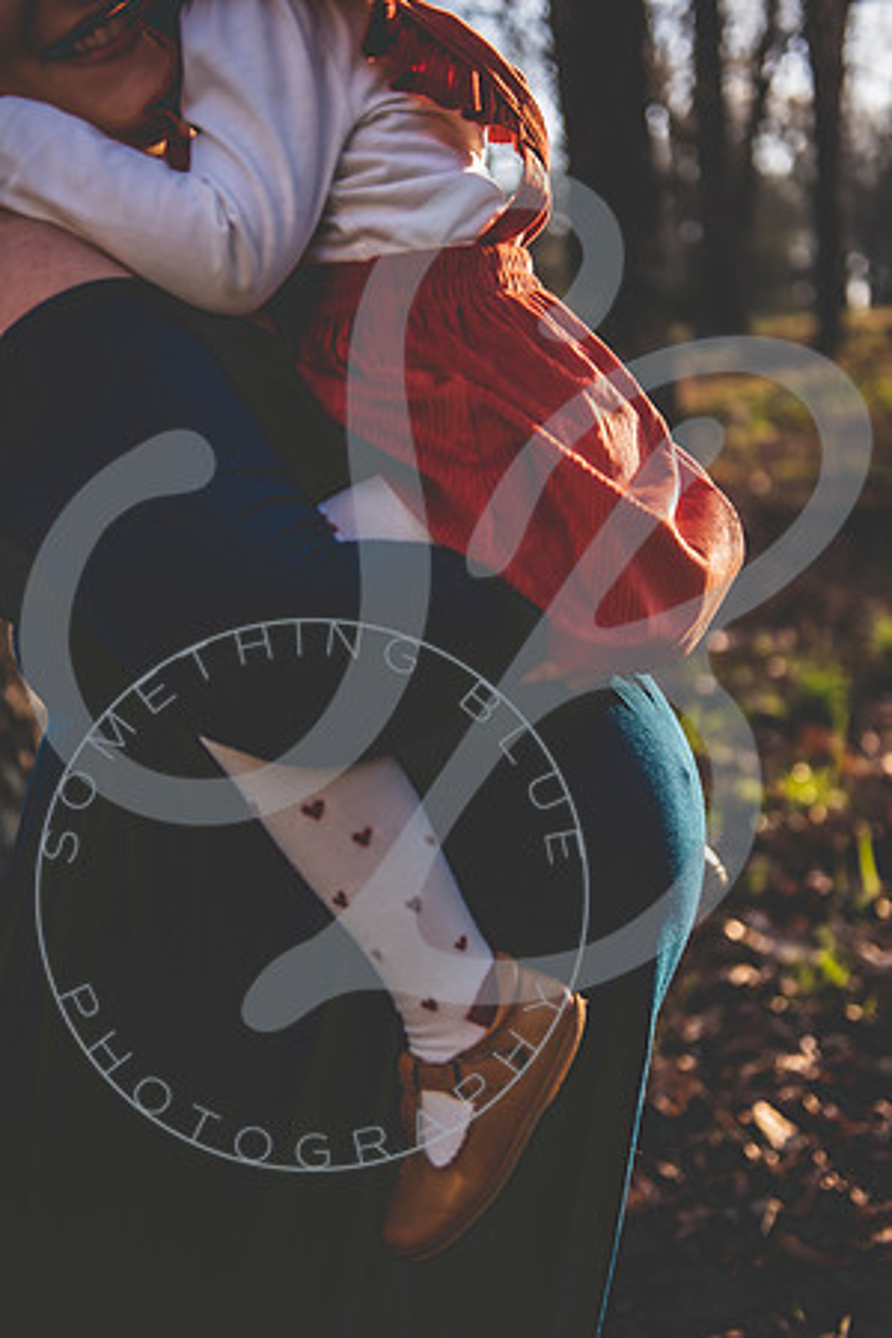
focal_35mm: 44
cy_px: 669
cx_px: 446
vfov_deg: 44.5
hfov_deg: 30.5
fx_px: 1635
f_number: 2.8
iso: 100
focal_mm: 44
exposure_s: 1/1000
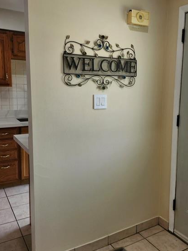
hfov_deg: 43.5
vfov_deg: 56.8
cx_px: 126
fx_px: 232
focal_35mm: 32
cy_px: 116
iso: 100
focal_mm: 5.54
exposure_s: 1/180
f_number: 1.8
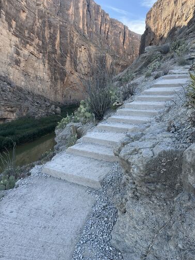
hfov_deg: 51.4
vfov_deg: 65.3
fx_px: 203
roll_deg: +1.1
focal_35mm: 27
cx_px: 101
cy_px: 128
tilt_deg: -6.7
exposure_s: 1/499
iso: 50
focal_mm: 5.1
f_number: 1.6
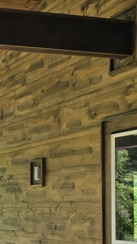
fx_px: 504
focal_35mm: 78
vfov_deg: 26.8
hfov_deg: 13.9
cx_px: -102
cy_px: 183
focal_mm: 6.3
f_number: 1.7
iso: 25
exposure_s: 1/182
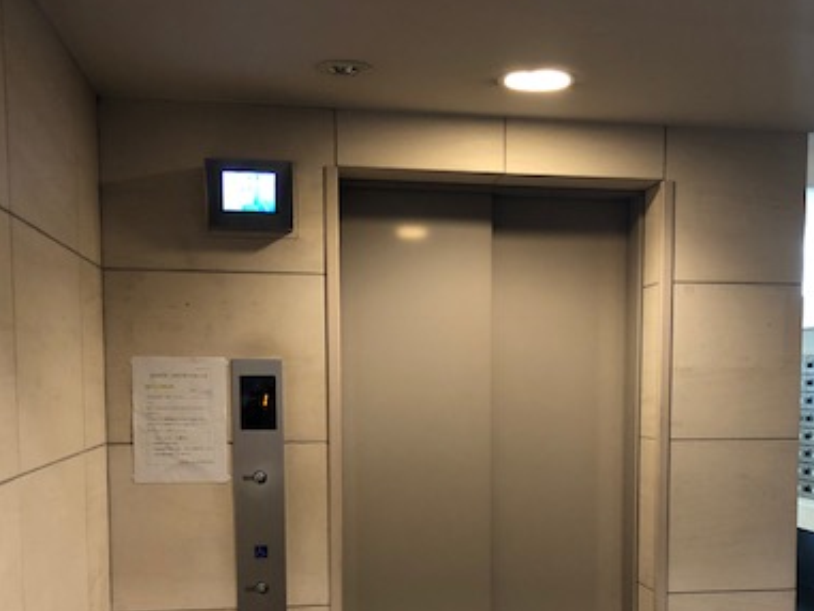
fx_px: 1106
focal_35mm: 47
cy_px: 487
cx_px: 506
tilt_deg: -5.2
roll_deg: +0.5
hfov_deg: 40.2
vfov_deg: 30.2
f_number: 1.8
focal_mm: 3.99
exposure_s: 1/13
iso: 100
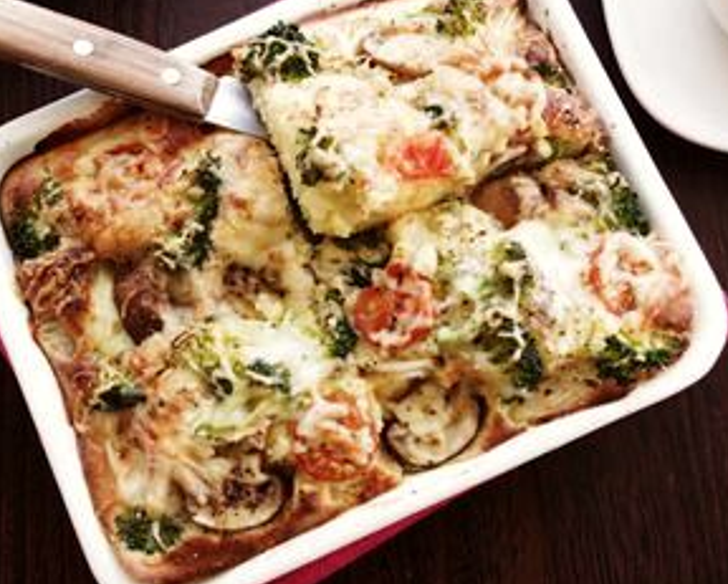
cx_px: 336
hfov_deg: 46.8
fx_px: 841
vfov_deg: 38.2
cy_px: 262
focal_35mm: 39
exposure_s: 1/15
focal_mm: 20
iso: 800
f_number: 6.3
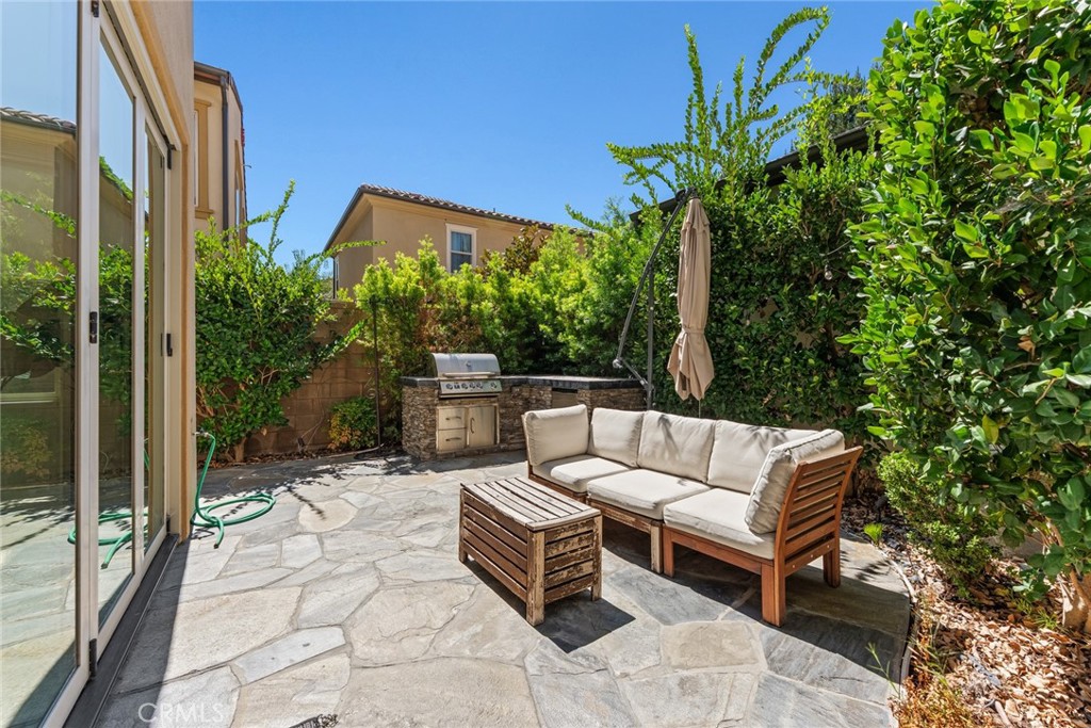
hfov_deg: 104.2
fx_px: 424
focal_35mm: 14
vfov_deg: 81.2
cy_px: 364
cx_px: 546
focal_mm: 14
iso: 250
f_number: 6.3
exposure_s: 1/160
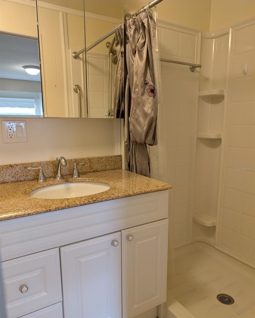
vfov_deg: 68.0
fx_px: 236
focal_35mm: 25
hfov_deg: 56.8
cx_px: 128
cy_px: 169
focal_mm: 6.9
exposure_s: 1/40
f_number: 1.68
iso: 95
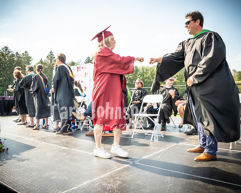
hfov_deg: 60.9
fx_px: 205
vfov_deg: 50.3
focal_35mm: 29
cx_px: 120
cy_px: 96
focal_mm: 17
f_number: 7.1
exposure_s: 1/500
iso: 200
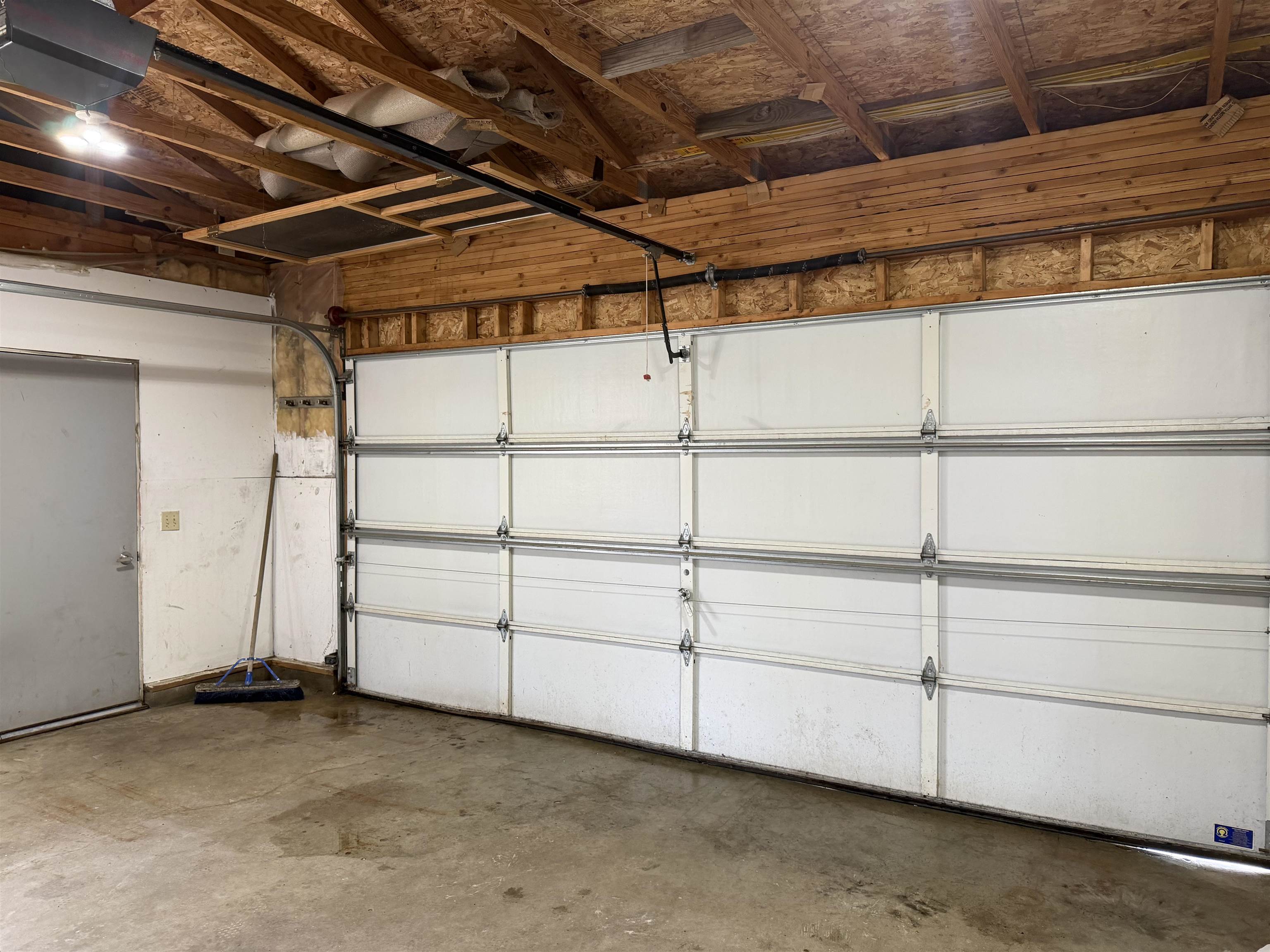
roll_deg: +0.7
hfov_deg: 71.6
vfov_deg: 56.8
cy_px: 476
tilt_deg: -2.2
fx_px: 881
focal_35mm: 24
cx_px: 635
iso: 200
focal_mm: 6.76
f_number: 1.78
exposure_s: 1/60
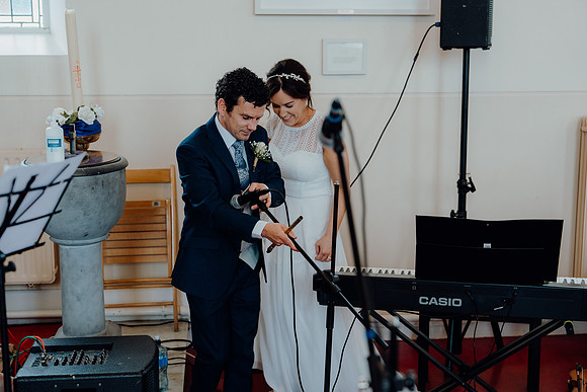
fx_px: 848
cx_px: 294
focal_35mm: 52
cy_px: 196
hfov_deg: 38.2
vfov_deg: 26.0
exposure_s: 1/200
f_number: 2.8
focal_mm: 52
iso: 640
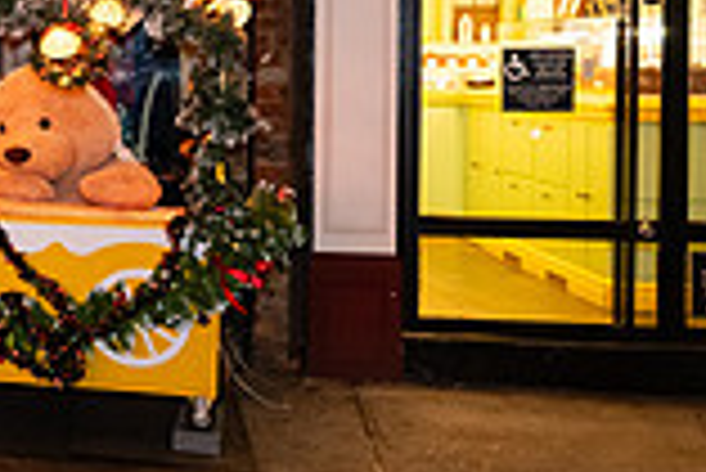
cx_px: -496
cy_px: 68
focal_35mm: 92
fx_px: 1806
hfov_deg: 18.3
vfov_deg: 14.8
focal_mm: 24
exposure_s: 1/125
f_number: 3.2
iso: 3200
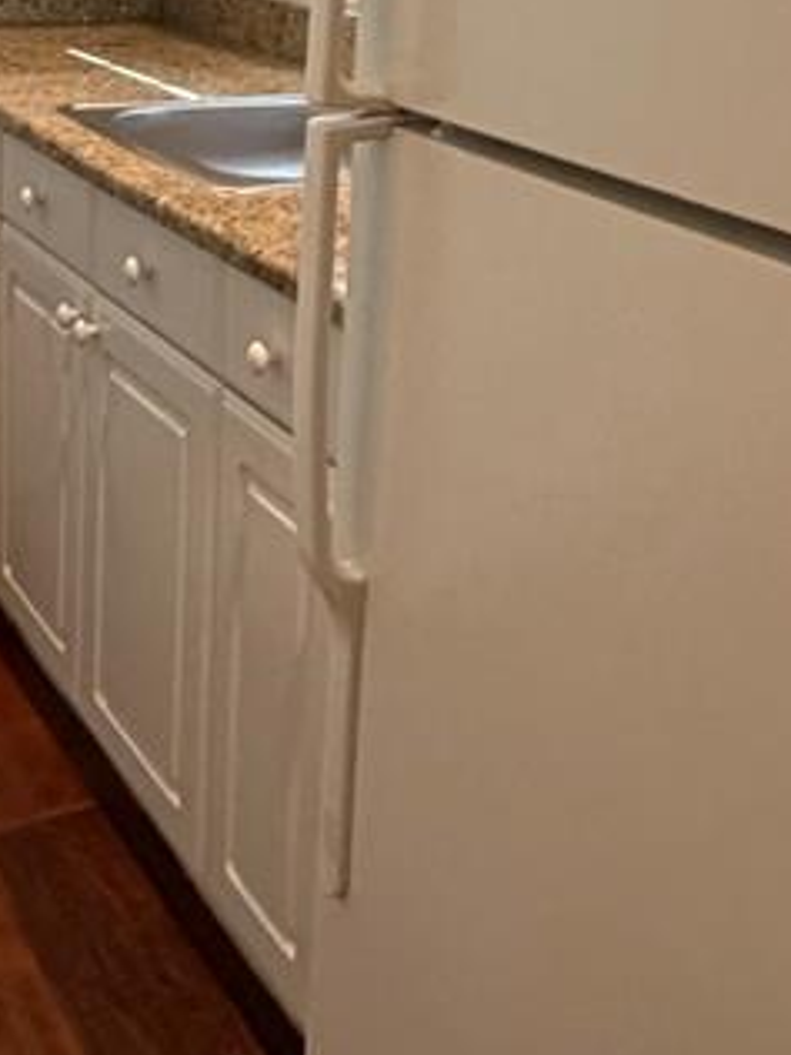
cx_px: 30
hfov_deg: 38.0
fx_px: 1036
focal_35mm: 34
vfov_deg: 48.0
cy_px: 93
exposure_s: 1/95
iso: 320
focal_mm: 2.22
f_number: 2.2
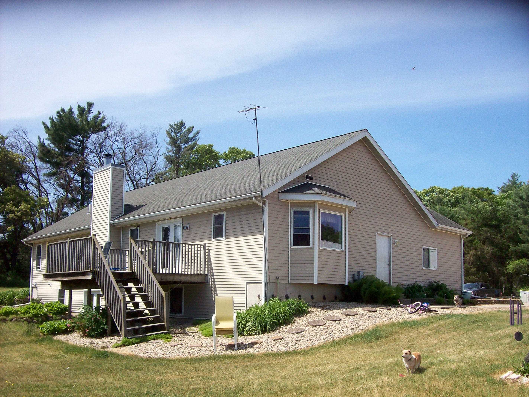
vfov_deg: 39.6
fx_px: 550
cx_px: 264
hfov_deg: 51.4
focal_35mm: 36
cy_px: 198
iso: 80
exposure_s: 1/590
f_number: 4.8
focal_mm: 6
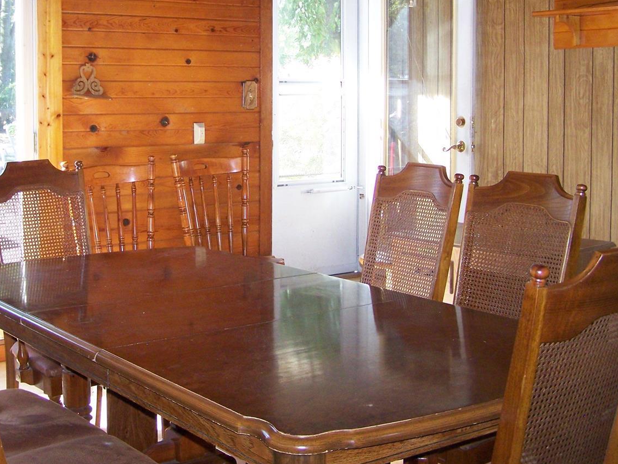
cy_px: 135
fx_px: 964
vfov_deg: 26.8
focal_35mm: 54
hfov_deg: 35.4
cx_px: 234
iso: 160
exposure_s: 1/100
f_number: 2.8
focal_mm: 6.3
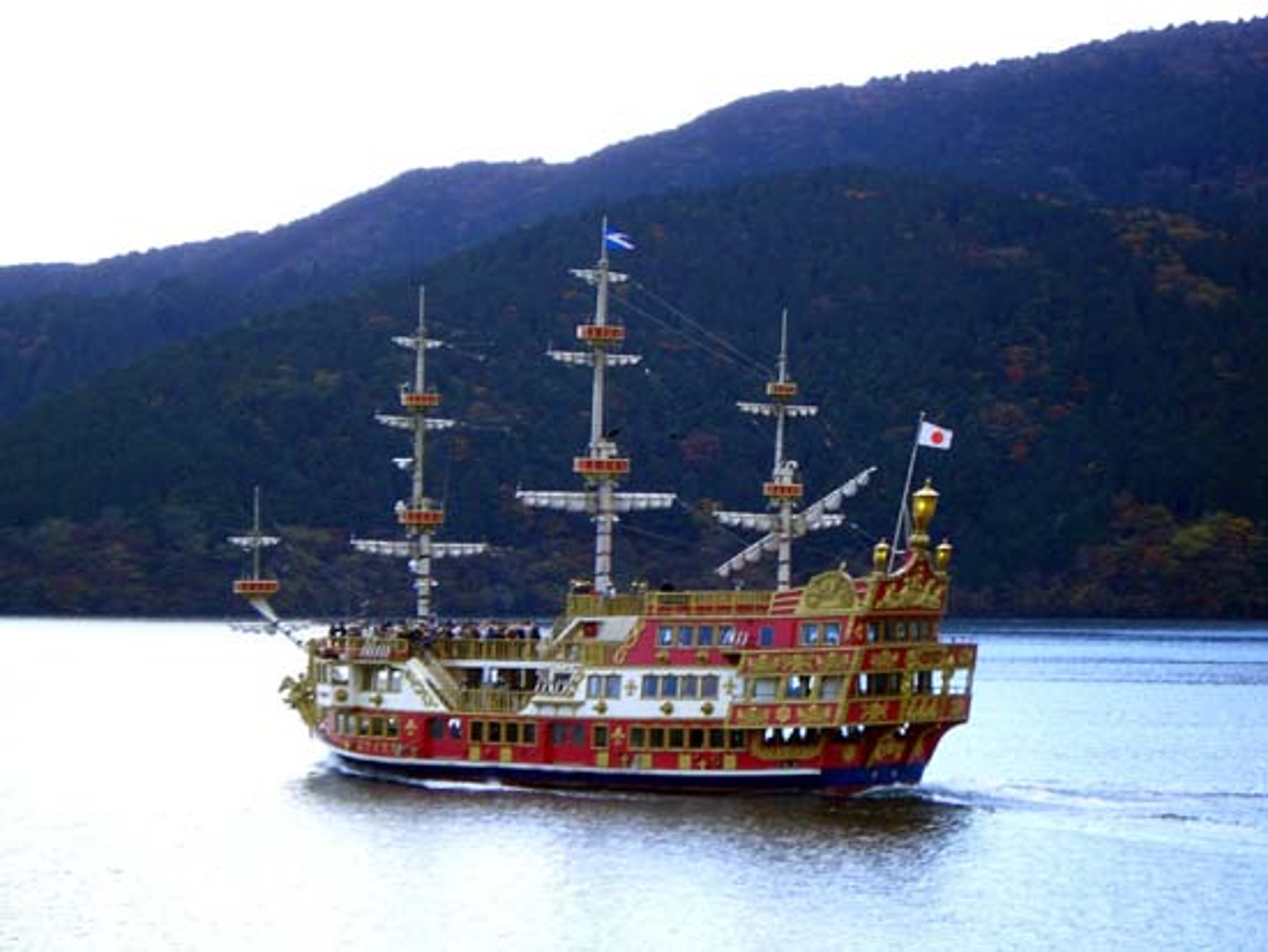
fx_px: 4178
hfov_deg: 17.3
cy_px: 476
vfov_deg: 13.0
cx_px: 634
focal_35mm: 114
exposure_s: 1/125
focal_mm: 18.6
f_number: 5.2
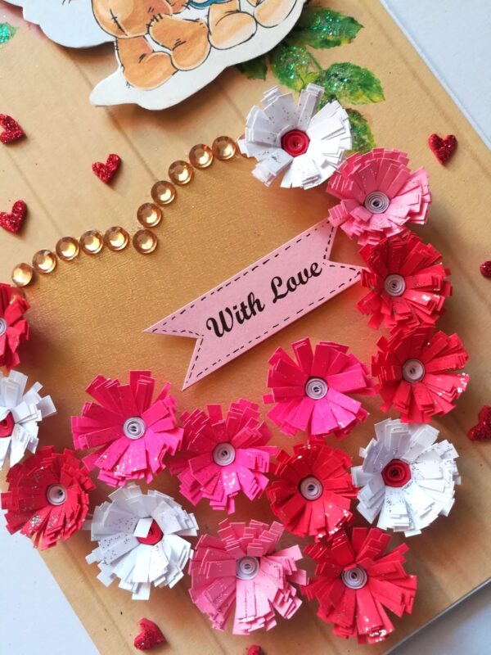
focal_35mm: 26
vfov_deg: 67.3
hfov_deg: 53.1
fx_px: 492
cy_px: 328
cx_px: 246
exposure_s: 1/30
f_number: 2.2
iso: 80
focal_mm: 3.83
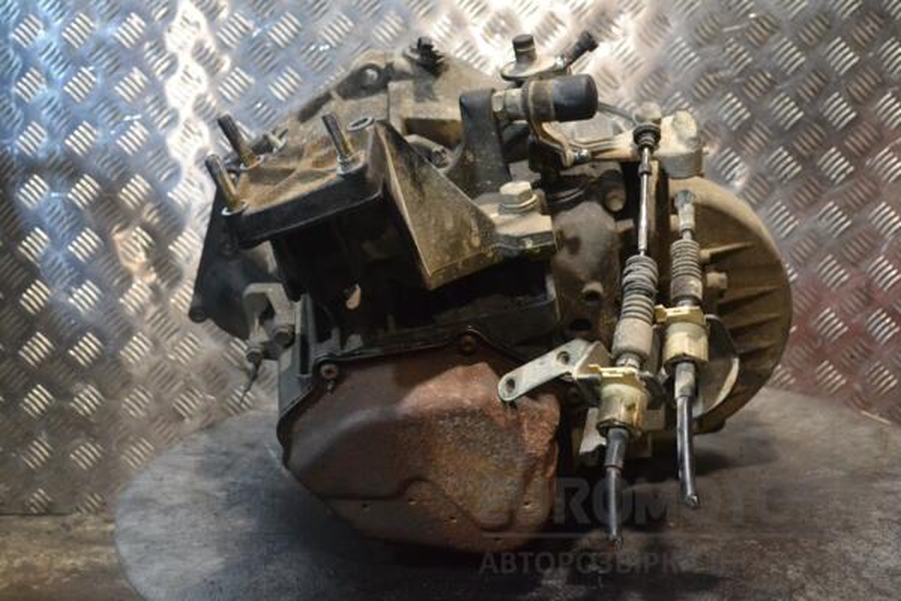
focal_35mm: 51
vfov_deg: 26.5
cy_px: 300
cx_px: 450
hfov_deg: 38.9
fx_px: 1276
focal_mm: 34
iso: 3200
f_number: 5.6
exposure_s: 1/125
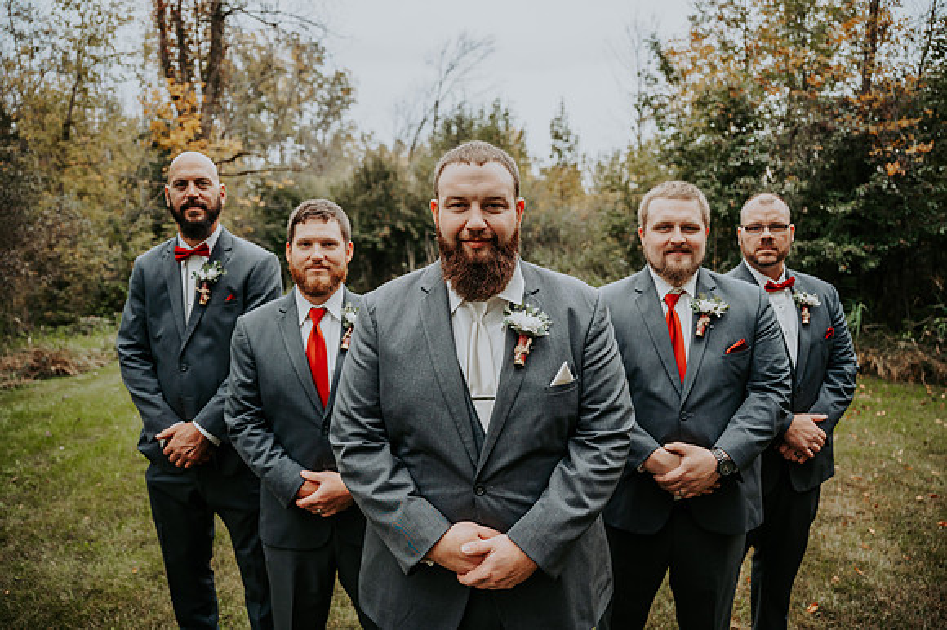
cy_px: 315
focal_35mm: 24
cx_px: 474
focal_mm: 24
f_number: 2.8
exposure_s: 1/1000
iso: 500
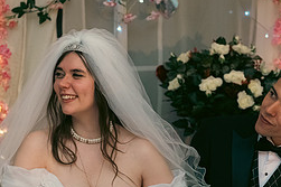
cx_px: 146
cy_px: 149
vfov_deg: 8.4
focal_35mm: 162
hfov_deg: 12.7
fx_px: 1264
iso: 800
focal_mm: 70
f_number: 3.5
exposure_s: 1/160
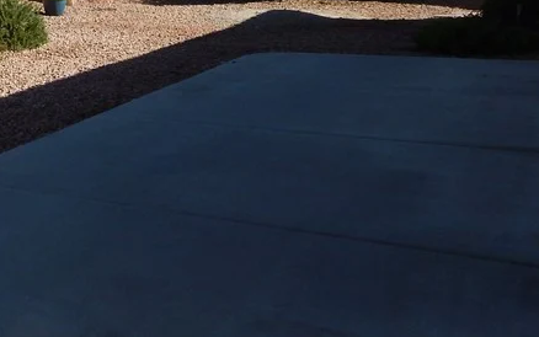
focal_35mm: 57
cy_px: 0
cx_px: 15
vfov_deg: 21.9
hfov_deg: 33.1
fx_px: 838
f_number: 3
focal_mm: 4
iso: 125
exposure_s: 1/1250
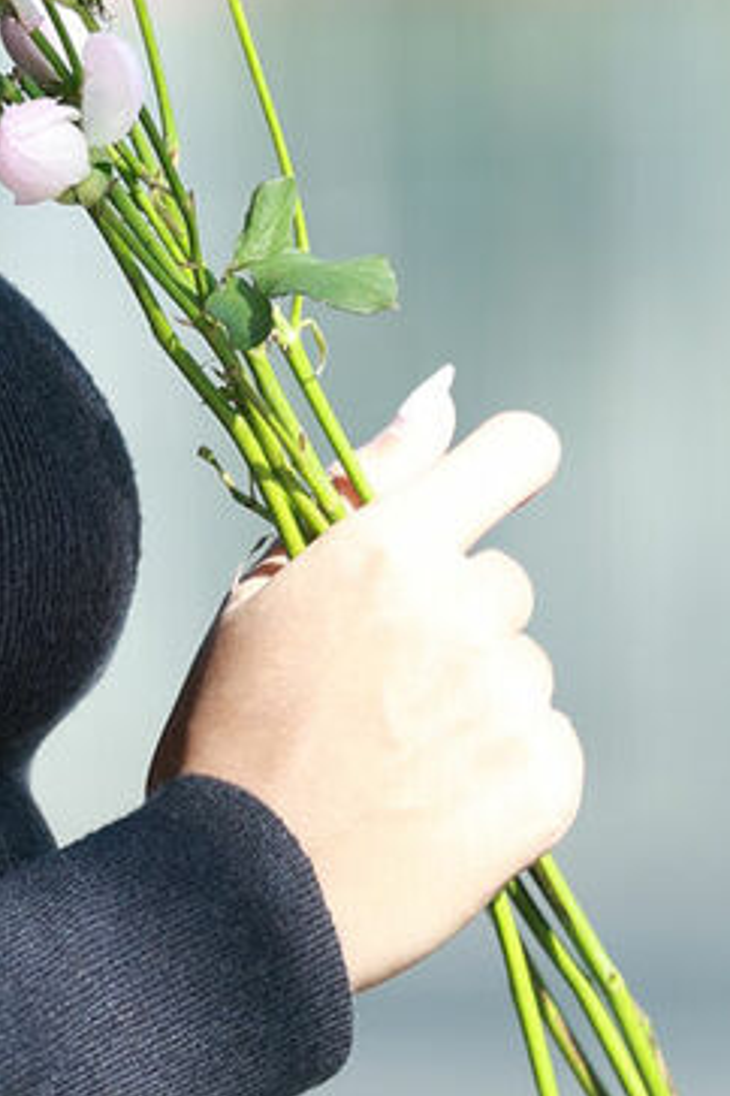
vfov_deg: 2.4
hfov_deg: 1.6
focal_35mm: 864
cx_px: -326
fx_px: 26278
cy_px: 23
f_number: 2.8
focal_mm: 200
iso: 125
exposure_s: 1/400
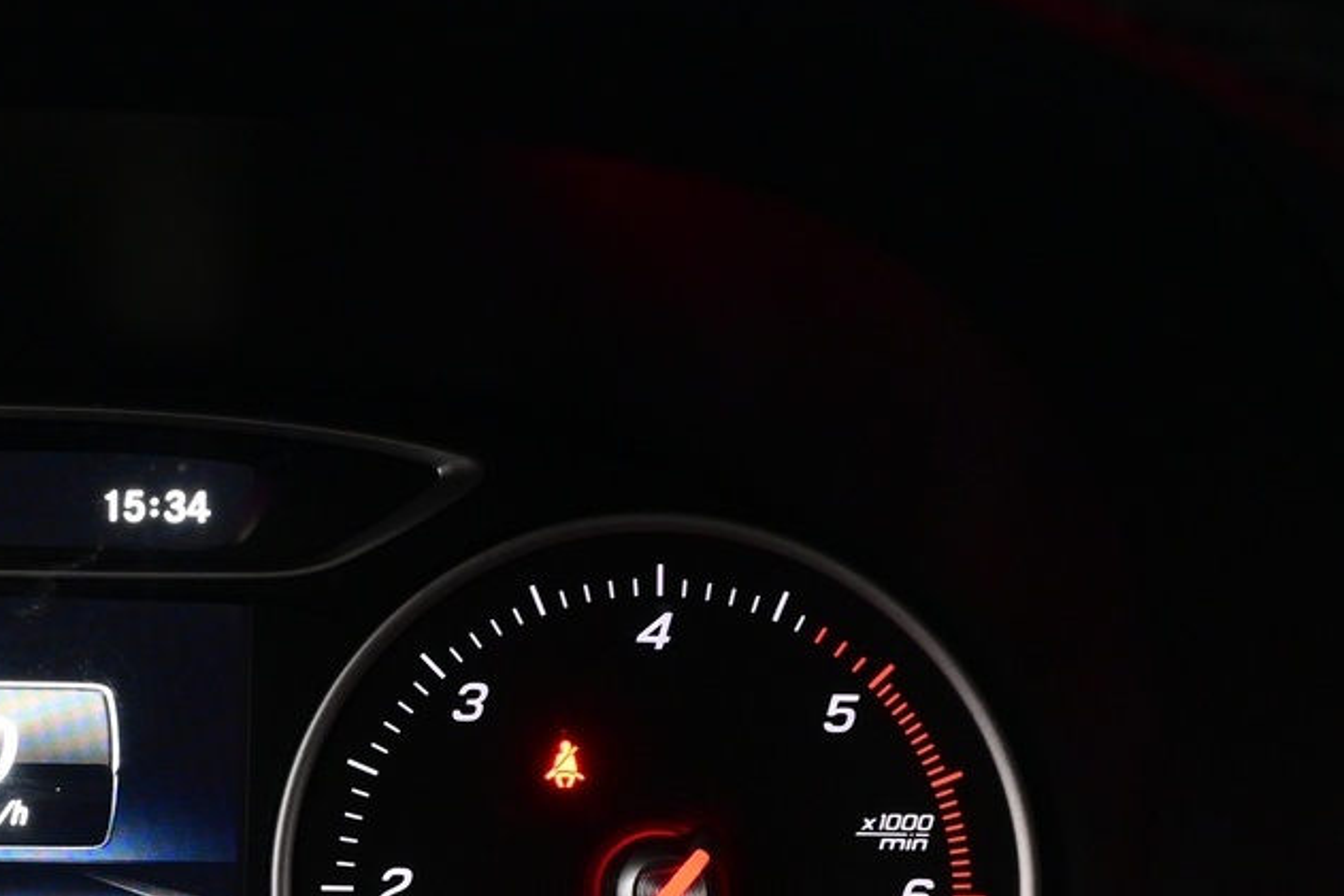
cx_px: -9
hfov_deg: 25.0
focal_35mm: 77
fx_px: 2875
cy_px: 802
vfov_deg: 17.5
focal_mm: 20
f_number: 5
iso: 2000
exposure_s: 1/30
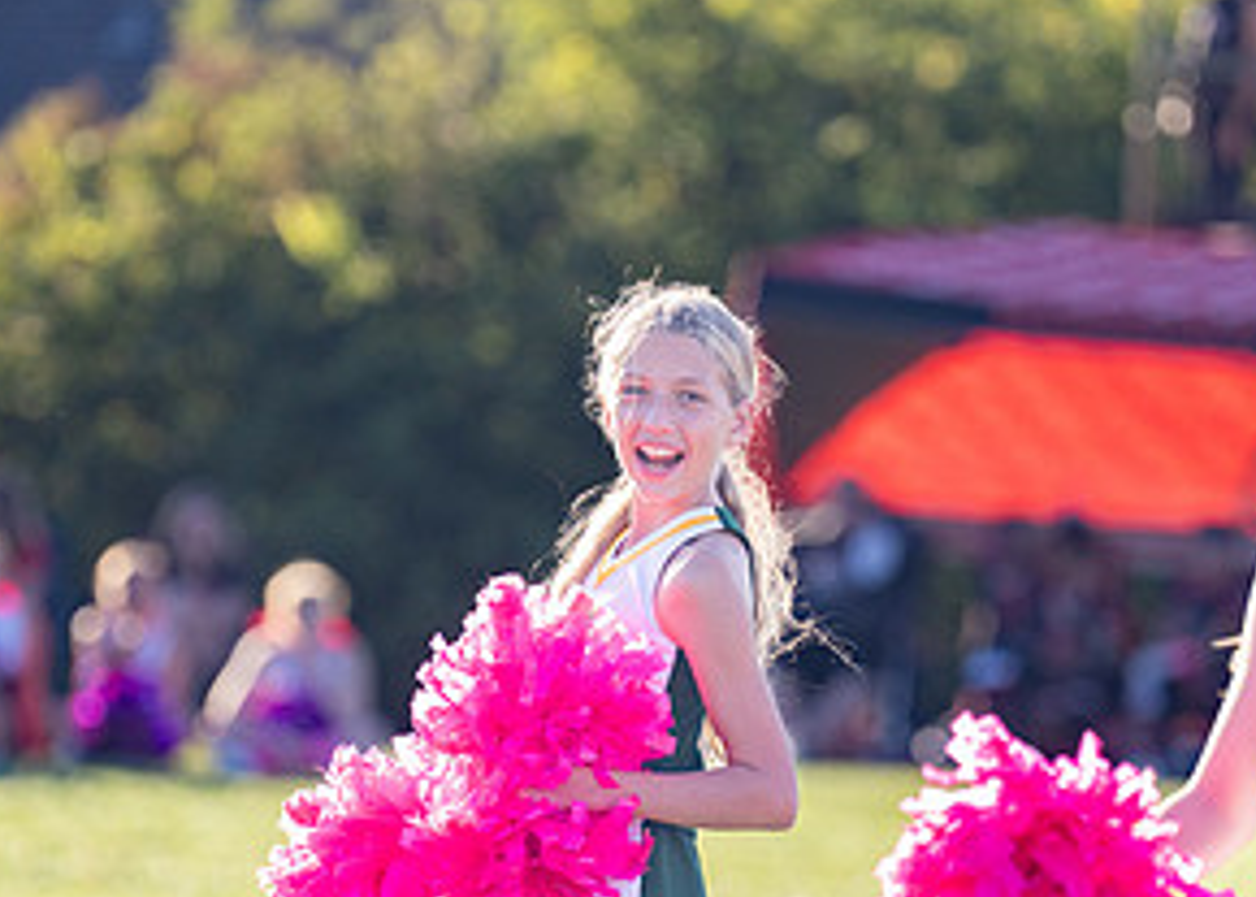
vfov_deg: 3.5
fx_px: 14729
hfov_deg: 4.9
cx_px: 616
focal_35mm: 413
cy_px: 674
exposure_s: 1/2500
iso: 500
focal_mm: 173
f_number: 2.8
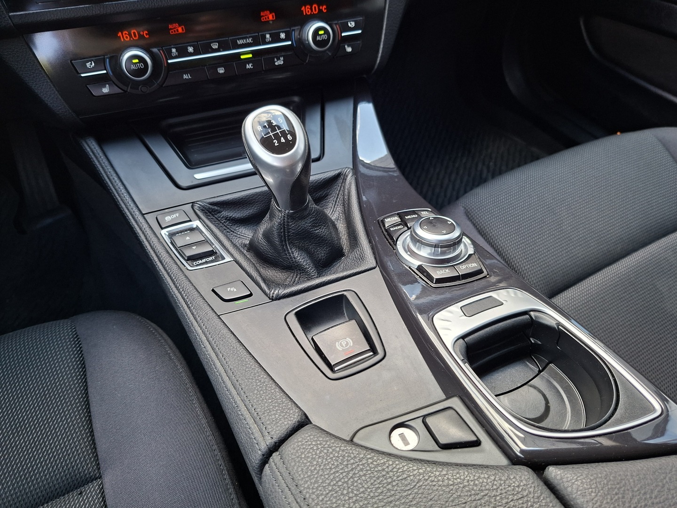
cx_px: 338
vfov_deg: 58.9
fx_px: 450
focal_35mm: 23
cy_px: 254
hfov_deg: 73.9
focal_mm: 5.54
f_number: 1.8
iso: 100
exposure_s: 1/100
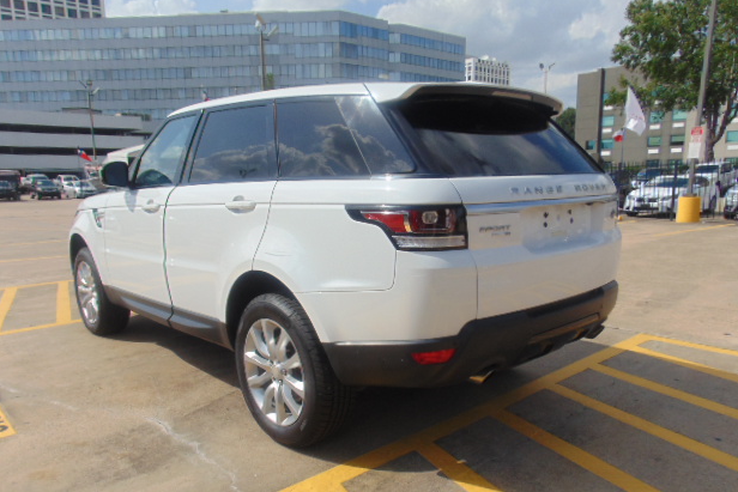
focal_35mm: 27
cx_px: 363
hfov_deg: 67.4
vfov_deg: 47.8
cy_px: 281
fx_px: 554
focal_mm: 4.5
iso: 80
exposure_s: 1/400
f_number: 7.7
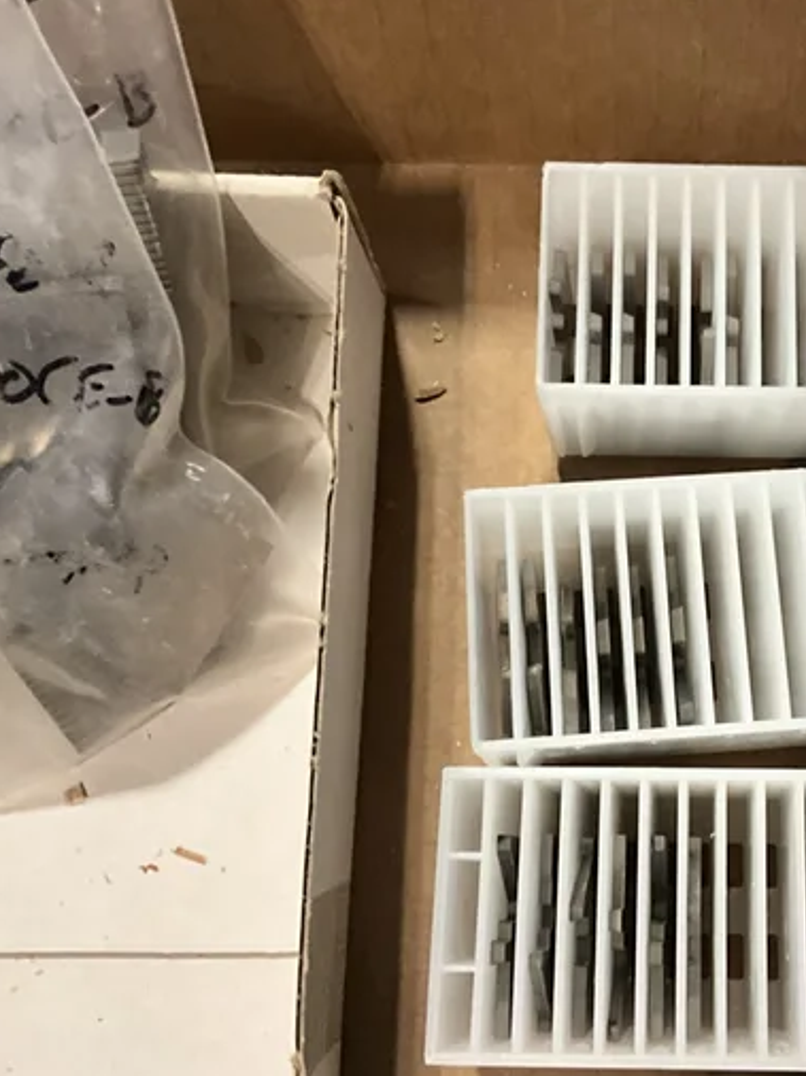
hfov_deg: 32.3
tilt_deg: -73.9
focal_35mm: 43
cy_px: 503
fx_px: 1336
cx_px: 685
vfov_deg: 43.8
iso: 320
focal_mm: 3
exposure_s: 1/40
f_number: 1.8
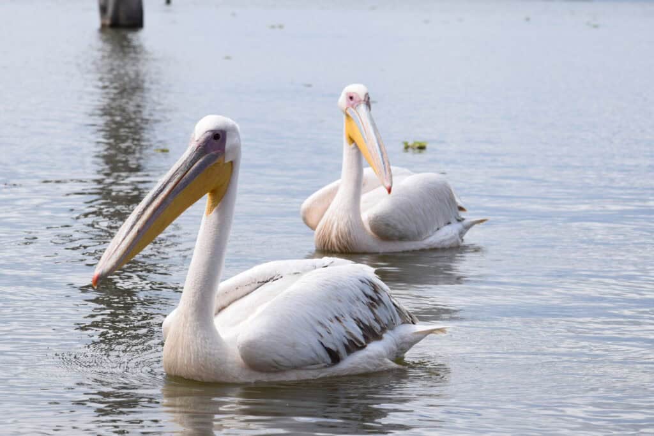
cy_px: 218
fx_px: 2671
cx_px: 327
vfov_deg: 9.3
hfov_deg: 14.0
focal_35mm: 147
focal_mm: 98
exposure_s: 1/400
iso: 200
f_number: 10
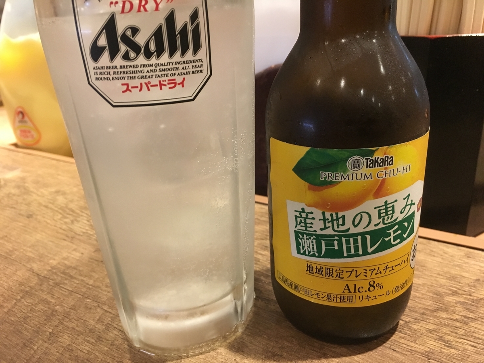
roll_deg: +3.5
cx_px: 242
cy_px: 182
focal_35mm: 29
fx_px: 405
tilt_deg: -21.7
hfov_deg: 61.7
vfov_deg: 48.2
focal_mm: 4.15
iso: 200
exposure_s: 1/20
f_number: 2.2
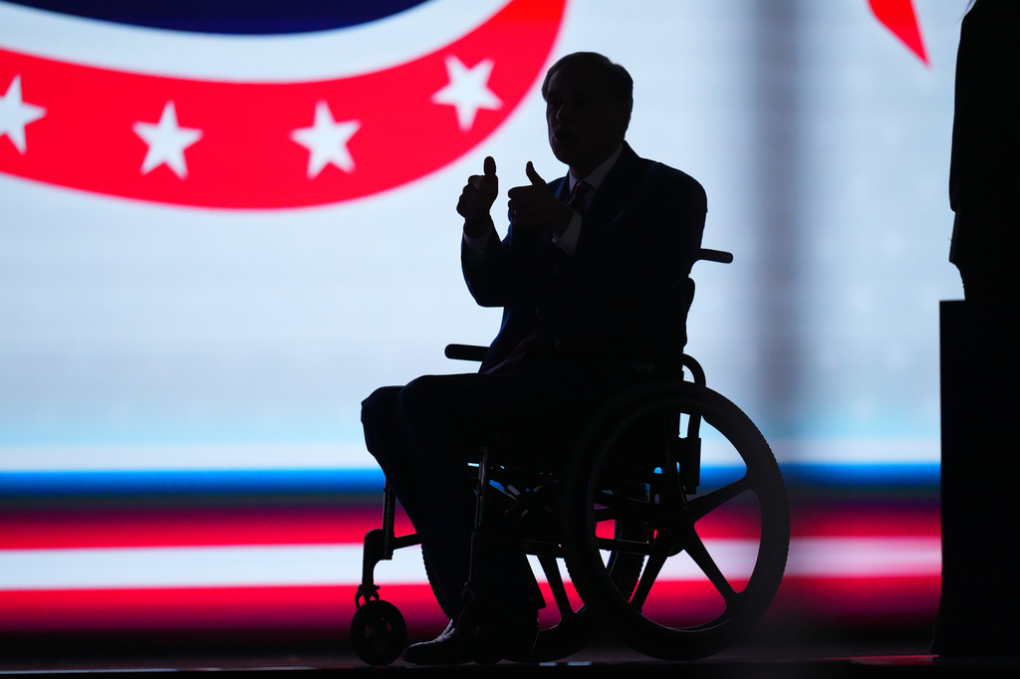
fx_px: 11329
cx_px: 510
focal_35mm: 400
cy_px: 340
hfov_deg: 5.2
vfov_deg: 3.4
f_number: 2.8
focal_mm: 400
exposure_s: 1/800
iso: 5000
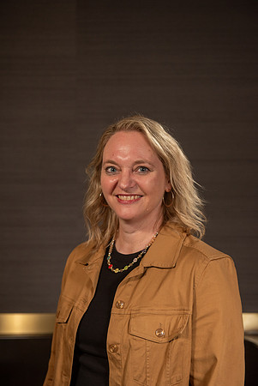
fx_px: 643
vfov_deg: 33.4
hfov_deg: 22.7
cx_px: 129
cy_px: 193
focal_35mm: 60
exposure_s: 1/100
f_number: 4
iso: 800
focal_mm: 60
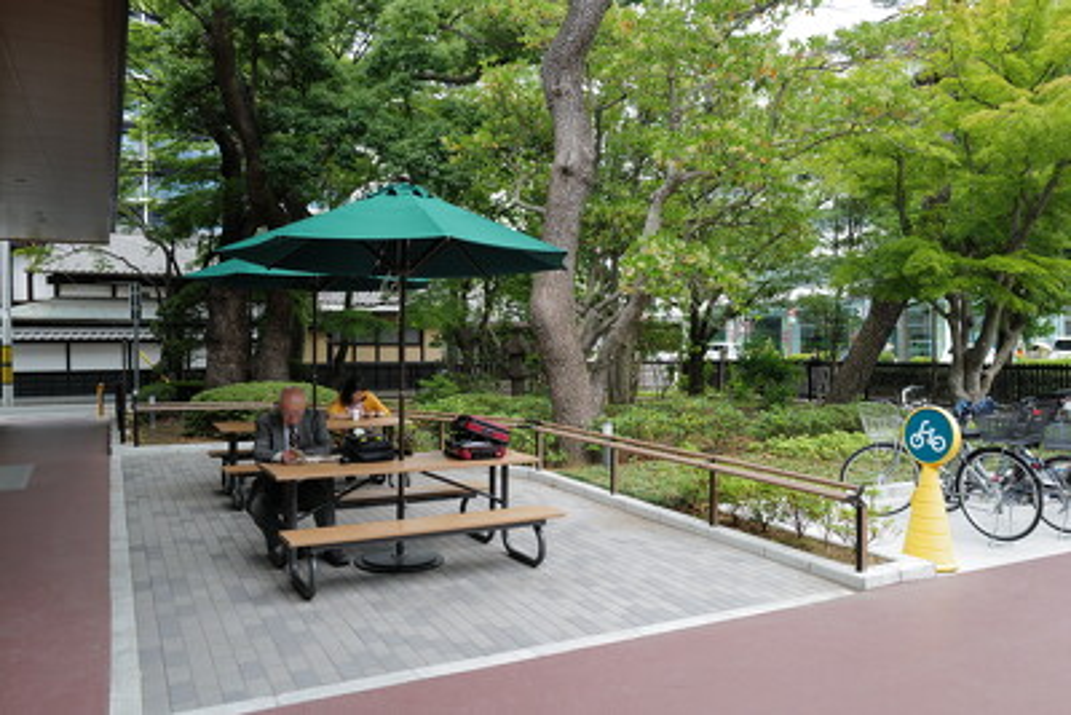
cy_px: 358
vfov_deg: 46.4
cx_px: 536
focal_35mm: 28
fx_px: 833
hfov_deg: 65.5
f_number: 3.5
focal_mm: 28
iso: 100
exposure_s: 1/100
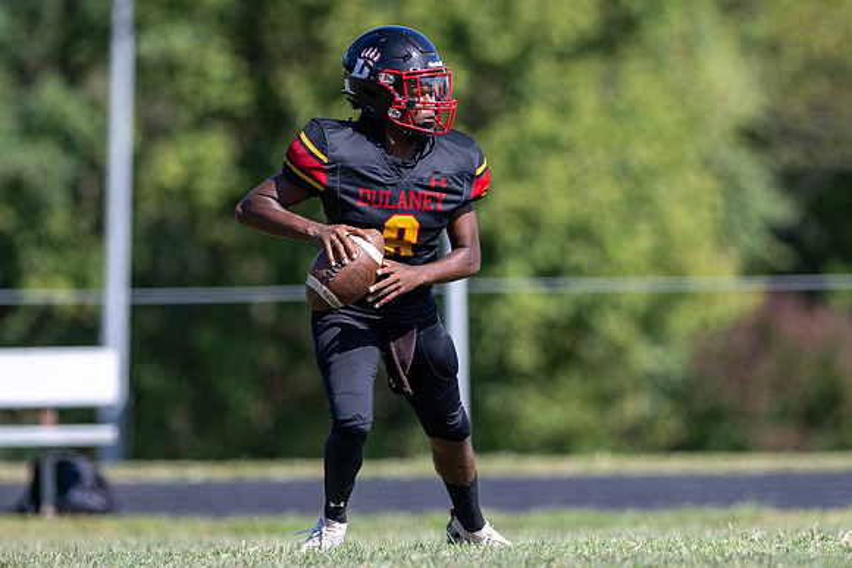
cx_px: 544
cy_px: 260
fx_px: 12886
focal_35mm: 544
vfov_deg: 2.5
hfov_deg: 3.8
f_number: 2.8
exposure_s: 1/1600
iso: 160
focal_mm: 300
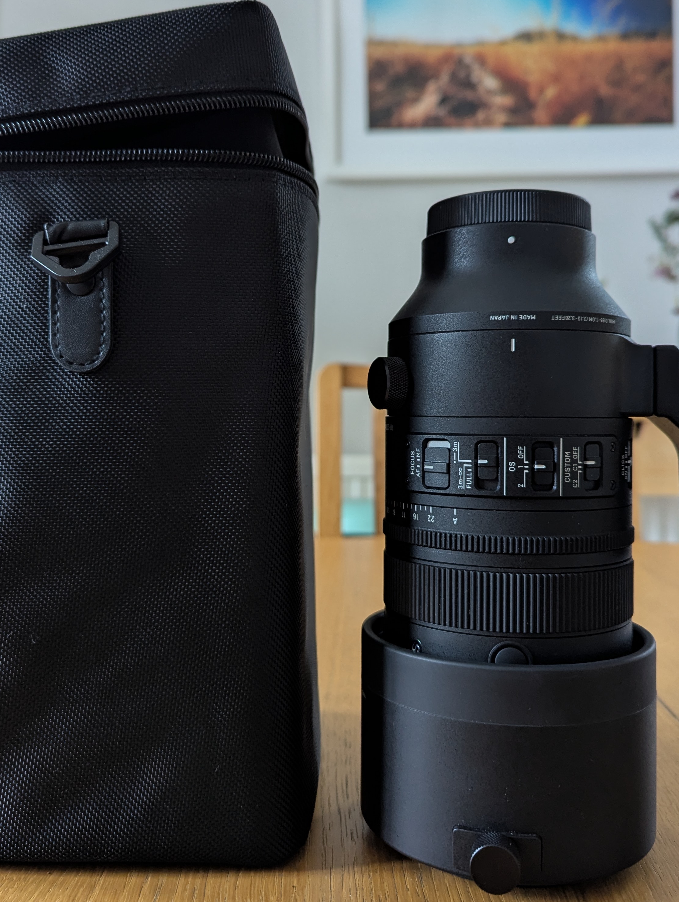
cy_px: 410
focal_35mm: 33
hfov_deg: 43.0
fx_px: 861
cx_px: 317
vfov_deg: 55.2
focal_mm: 6.81
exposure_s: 1/23.8
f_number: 1.85
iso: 434
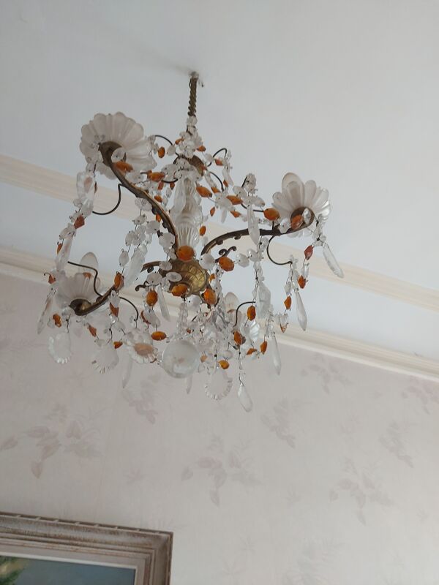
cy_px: 292
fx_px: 406
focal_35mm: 24
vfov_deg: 71.6
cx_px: 220
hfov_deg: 56.8
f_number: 1.8
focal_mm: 5.23
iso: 200
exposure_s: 1/50
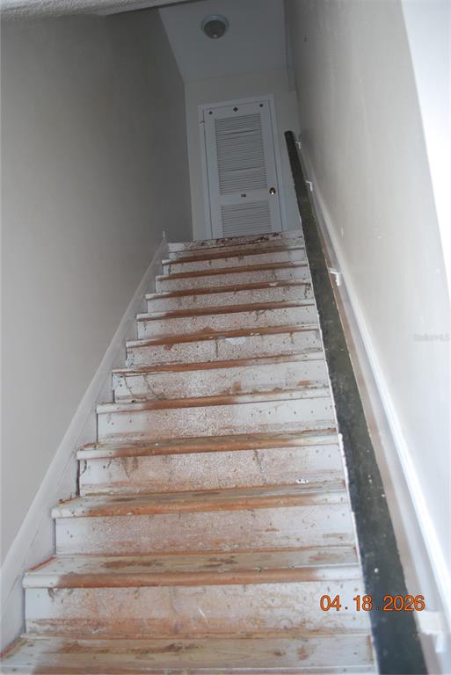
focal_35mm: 27
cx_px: 226
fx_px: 507
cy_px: 338
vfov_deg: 67.4
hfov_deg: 48.0
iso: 200
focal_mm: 18
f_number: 3.5
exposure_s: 1/60
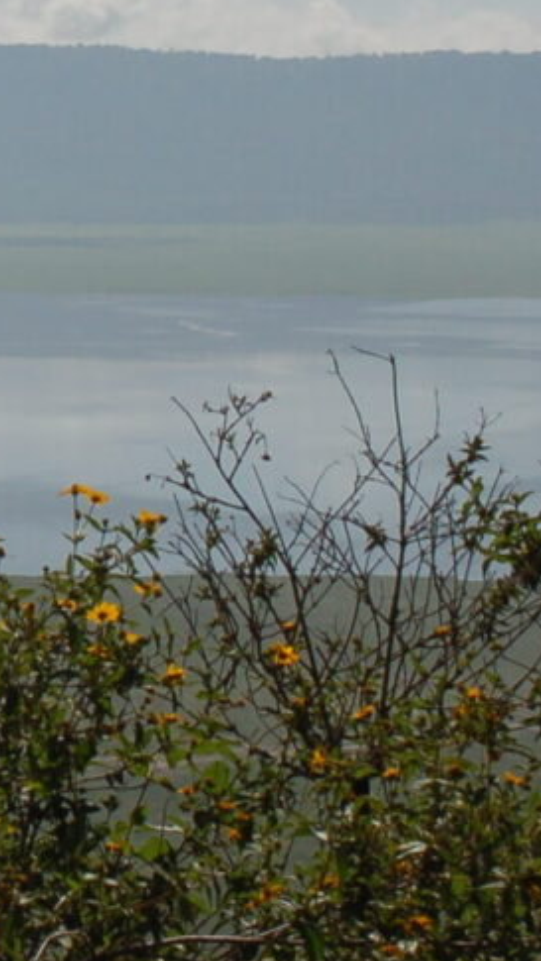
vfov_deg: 10.4
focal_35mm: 207
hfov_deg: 5.7
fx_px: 5276
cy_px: 87
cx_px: -658
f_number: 11
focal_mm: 40
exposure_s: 1/500
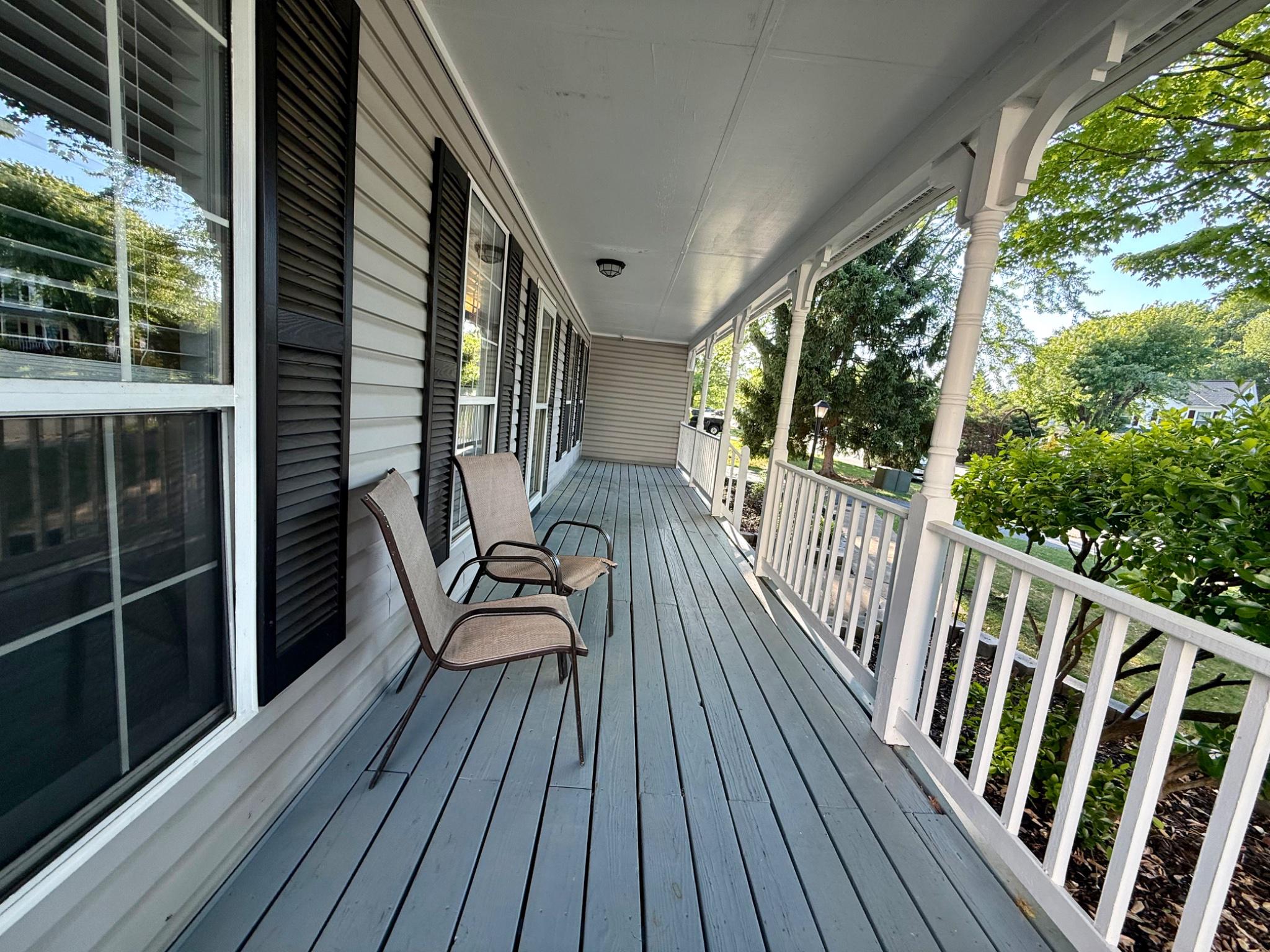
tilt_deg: -7.9
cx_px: 635
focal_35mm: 14
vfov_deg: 85.7
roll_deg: -7.4
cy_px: 476
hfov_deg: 102.1
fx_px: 514
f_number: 2.2
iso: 64
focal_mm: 2.22
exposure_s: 1/155
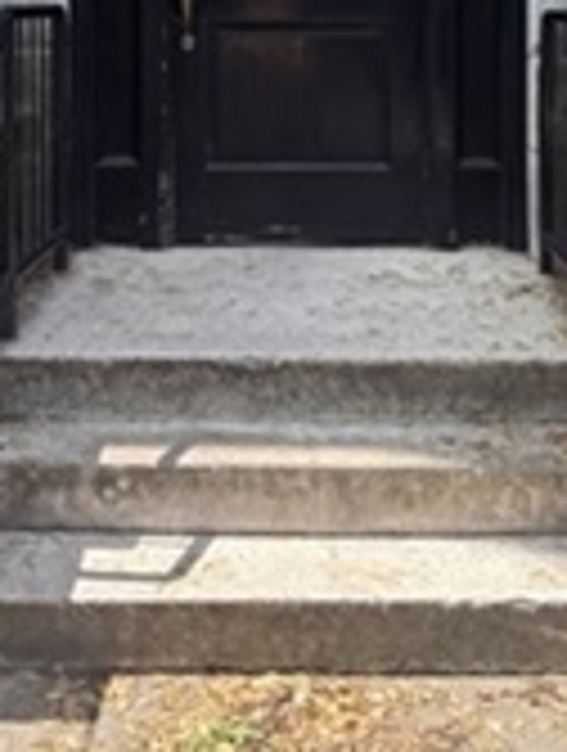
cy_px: 29
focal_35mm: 62
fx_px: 1349
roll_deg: -0.2
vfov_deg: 29.4
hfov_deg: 23.7
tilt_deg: -0.3
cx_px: 306
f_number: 1.6
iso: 50
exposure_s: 1/475
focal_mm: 5.96
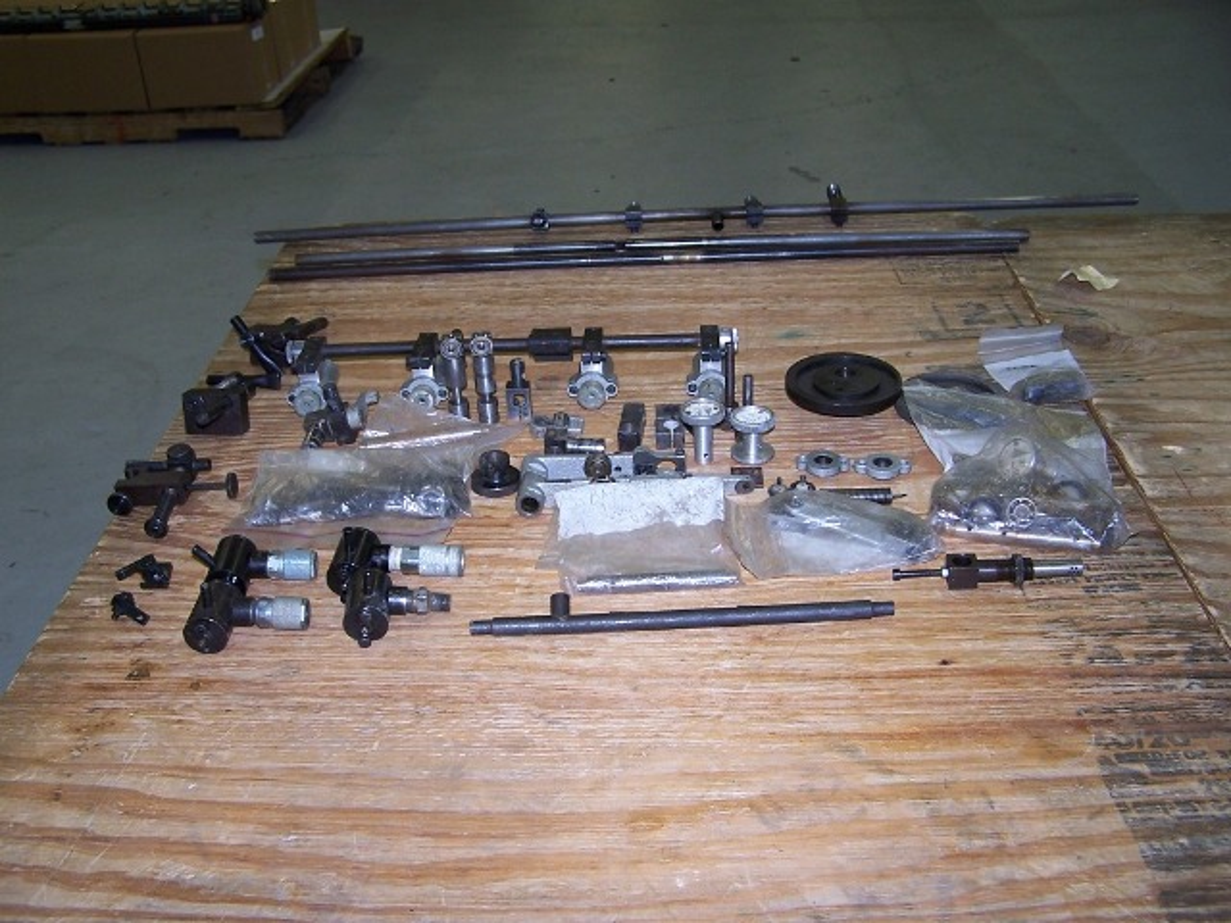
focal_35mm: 38
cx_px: 616
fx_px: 1351
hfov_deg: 49.0
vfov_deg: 37.7
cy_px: 462
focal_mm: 6.3
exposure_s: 1/60
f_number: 2.8
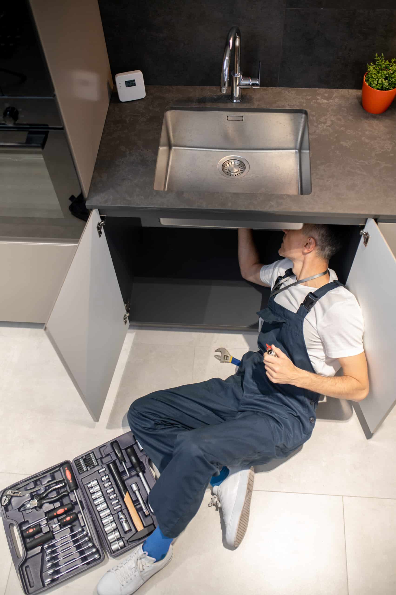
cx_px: 198
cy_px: 298
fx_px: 578
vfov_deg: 54.5
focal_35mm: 35
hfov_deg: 37.8
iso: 400
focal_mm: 35
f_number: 2.2
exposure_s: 1/160
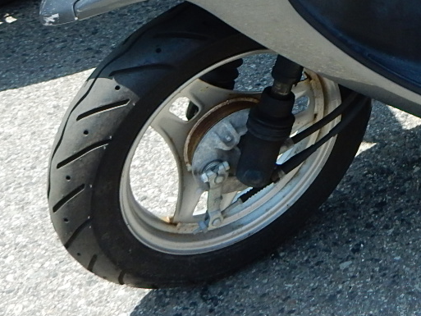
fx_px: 949
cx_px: 572
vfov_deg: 17.0
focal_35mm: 78
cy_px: -164
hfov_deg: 22.0
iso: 125
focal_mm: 4.5
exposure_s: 1/400
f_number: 3.7
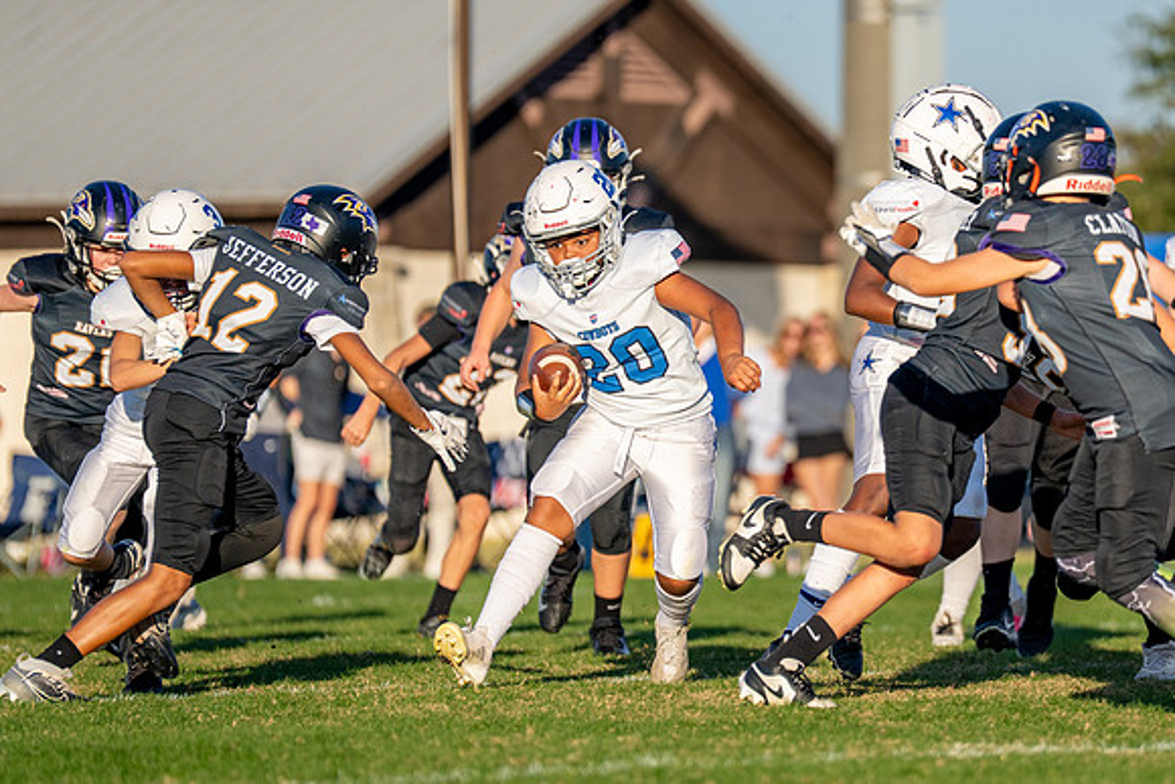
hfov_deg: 6.1
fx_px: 10992
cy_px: 363
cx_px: 844
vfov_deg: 4.1
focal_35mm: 337
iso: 200
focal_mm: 200
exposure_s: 1/5000
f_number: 2.8
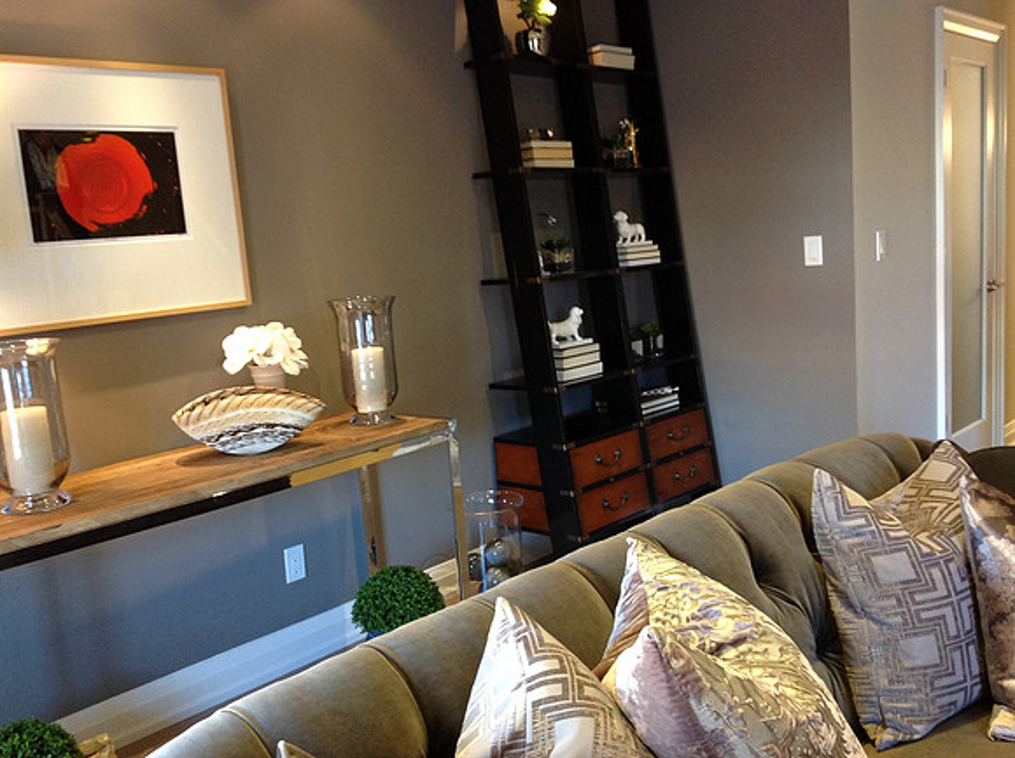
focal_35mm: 35
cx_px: 508
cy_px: 379
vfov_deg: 40.6
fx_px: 1025
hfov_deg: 52.7
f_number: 2.4
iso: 160
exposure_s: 1/15
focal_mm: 4.28
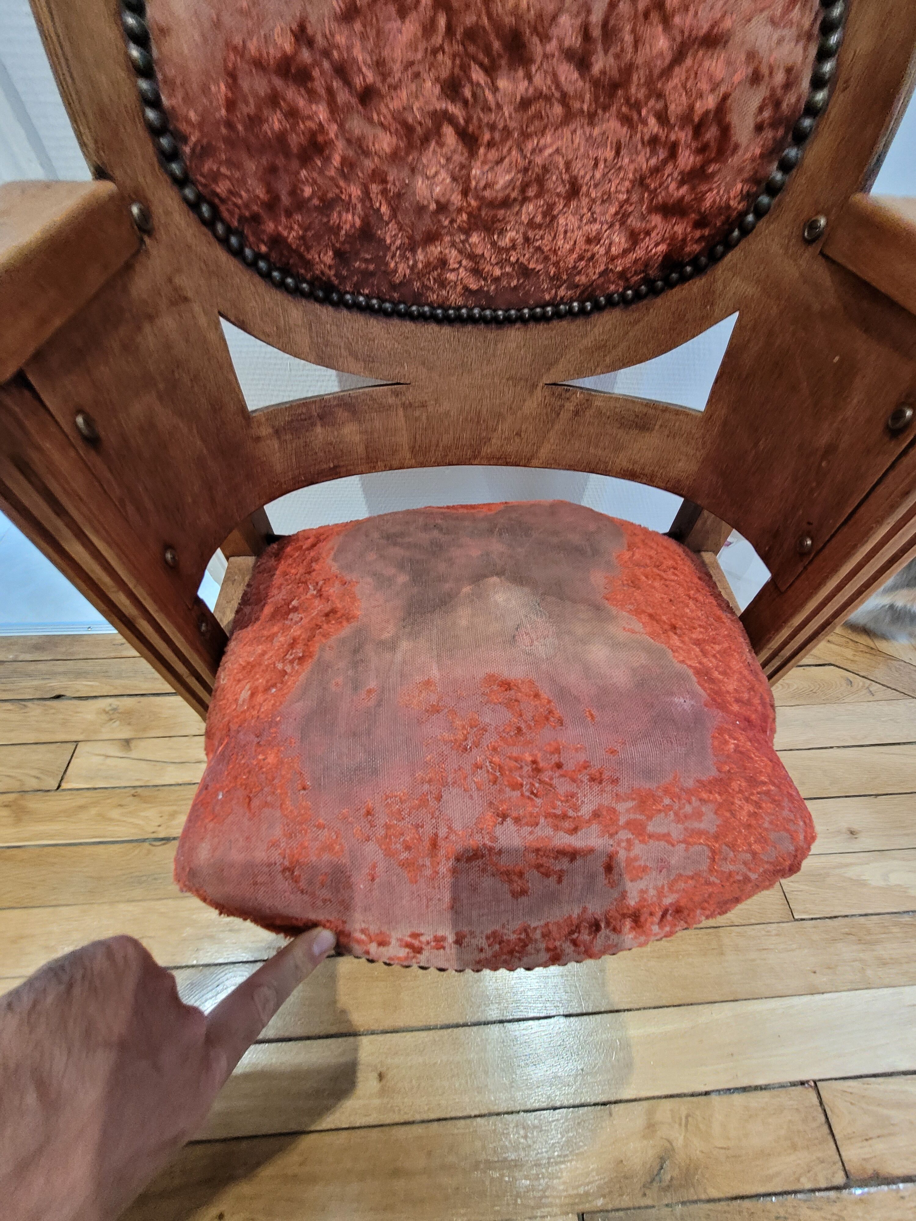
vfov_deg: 106.2
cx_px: 458
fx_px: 459
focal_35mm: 13
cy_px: 610
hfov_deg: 89.9
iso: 320
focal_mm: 1.74
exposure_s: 1/33
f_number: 2.2
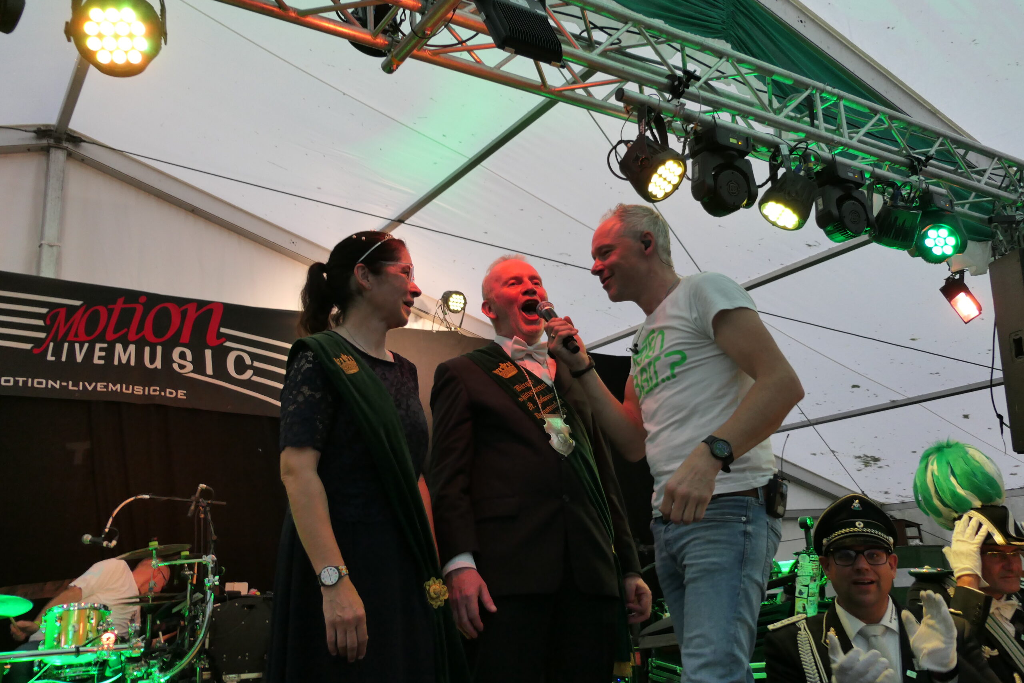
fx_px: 853
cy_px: 342
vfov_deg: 43.6
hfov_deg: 61.9
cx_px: 512
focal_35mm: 30
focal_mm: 11.1
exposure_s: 1/80
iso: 400
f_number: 3.1
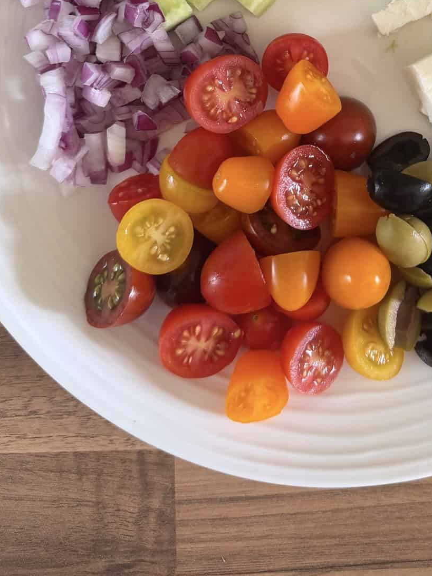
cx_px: 334
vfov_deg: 39.2
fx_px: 749
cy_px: 61
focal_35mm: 45
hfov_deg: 31.5
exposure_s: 1/116
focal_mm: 6.8
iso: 200
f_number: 1.8
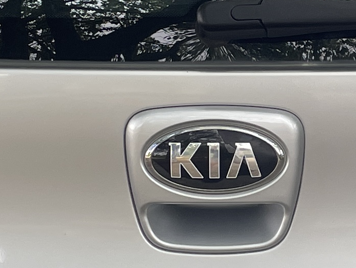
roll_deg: +2.5
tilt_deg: -14.1
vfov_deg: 9.8
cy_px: 130
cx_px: 303
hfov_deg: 13.0
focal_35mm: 151
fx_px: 1553
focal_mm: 4.2
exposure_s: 1/410
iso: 32
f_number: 1.6
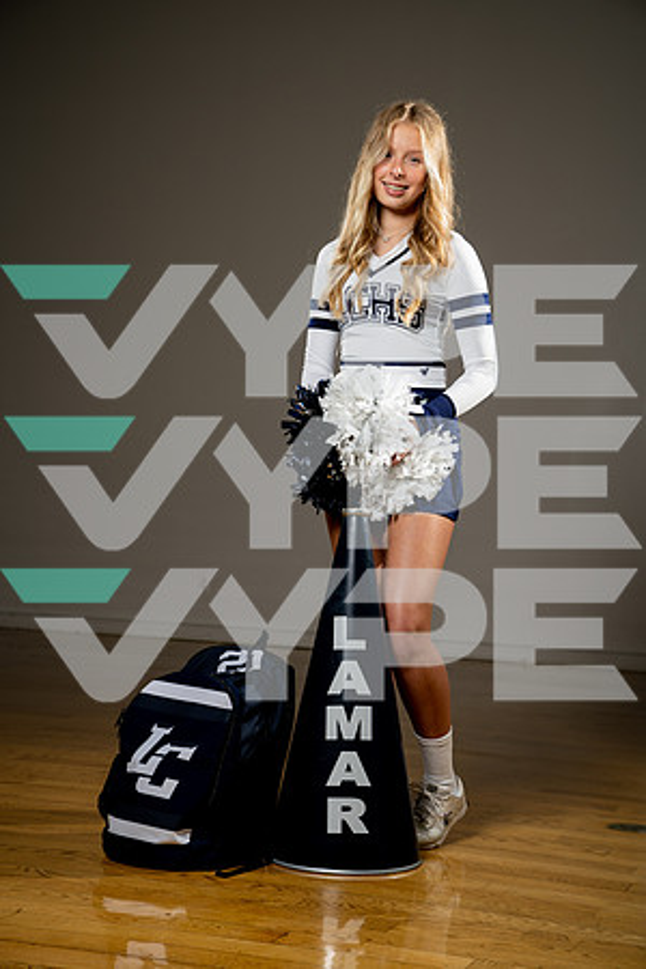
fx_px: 1669
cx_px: 323
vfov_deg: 32.4
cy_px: 484
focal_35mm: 62
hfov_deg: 21.9
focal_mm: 62
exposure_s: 1/250
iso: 100
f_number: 4.5
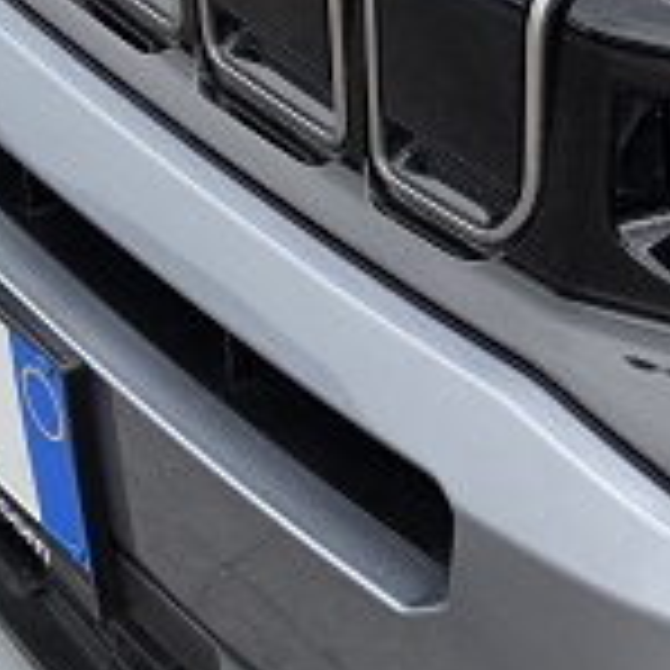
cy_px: 423
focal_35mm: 109
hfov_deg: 14.5
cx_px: 1120
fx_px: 2387
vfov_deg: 16.0
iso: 16
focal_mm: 6.5
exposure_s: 1/200
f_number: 1.4
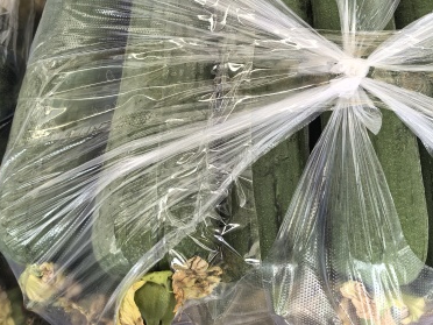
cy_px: 31
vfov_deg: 24.5
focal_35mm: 58
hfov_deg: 32.3
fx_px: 726
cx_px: 349
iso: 320
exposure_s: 1/100
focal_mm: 6.35
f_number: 2
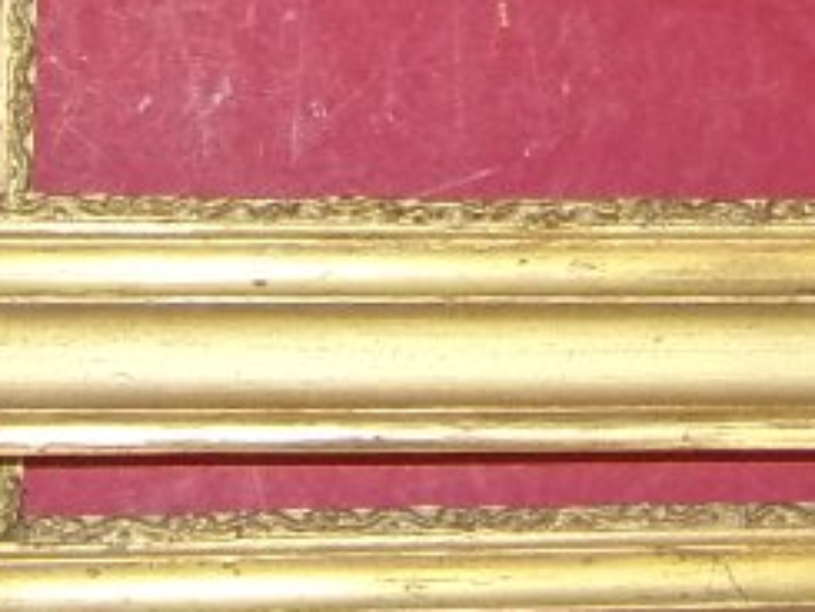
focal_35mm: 147
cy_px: -529
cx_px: 672
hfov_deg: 13.3
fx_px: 3463
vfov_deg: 9.6
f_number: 3.7
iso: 200
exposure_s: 1/34
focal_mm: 5.4
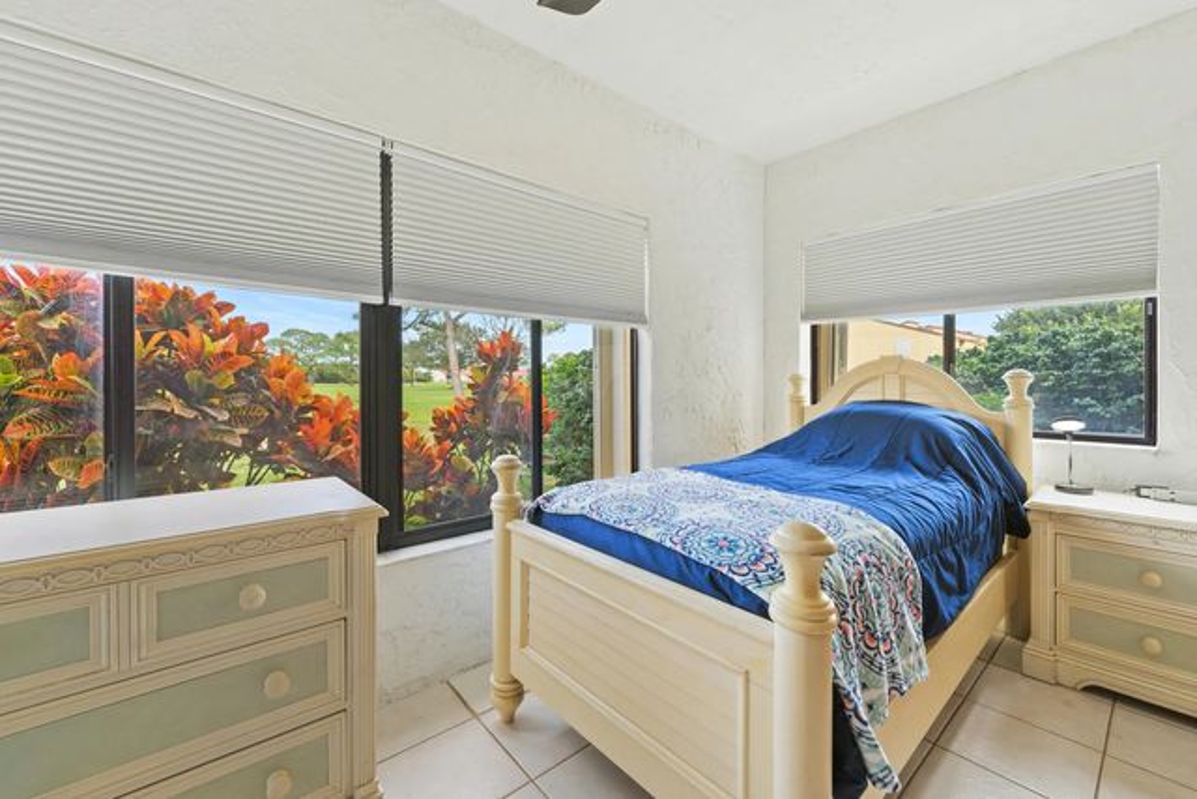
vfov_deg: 81.2
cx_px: 598
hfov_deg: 104.2
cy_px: 400
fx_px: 466
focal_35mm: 14
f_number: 9
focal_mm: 14
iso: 250
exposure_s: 1/2.5
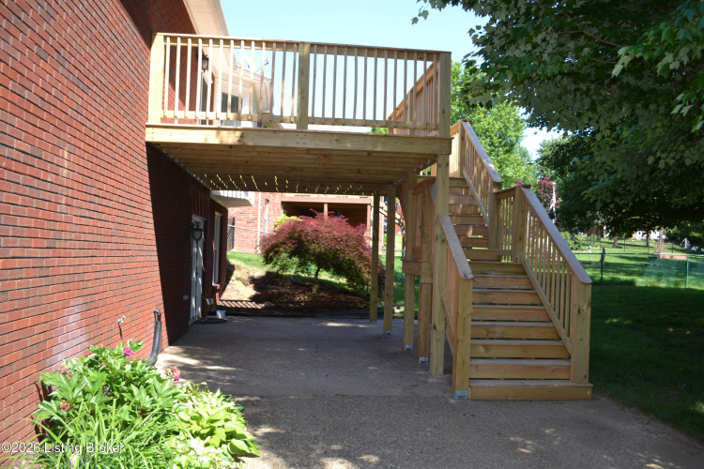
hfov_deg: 67.4
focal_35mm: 27
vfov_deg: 47.9
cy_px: 234
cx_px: 352
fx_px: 528
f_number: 4
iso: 100
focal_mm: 18
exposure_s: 1/200
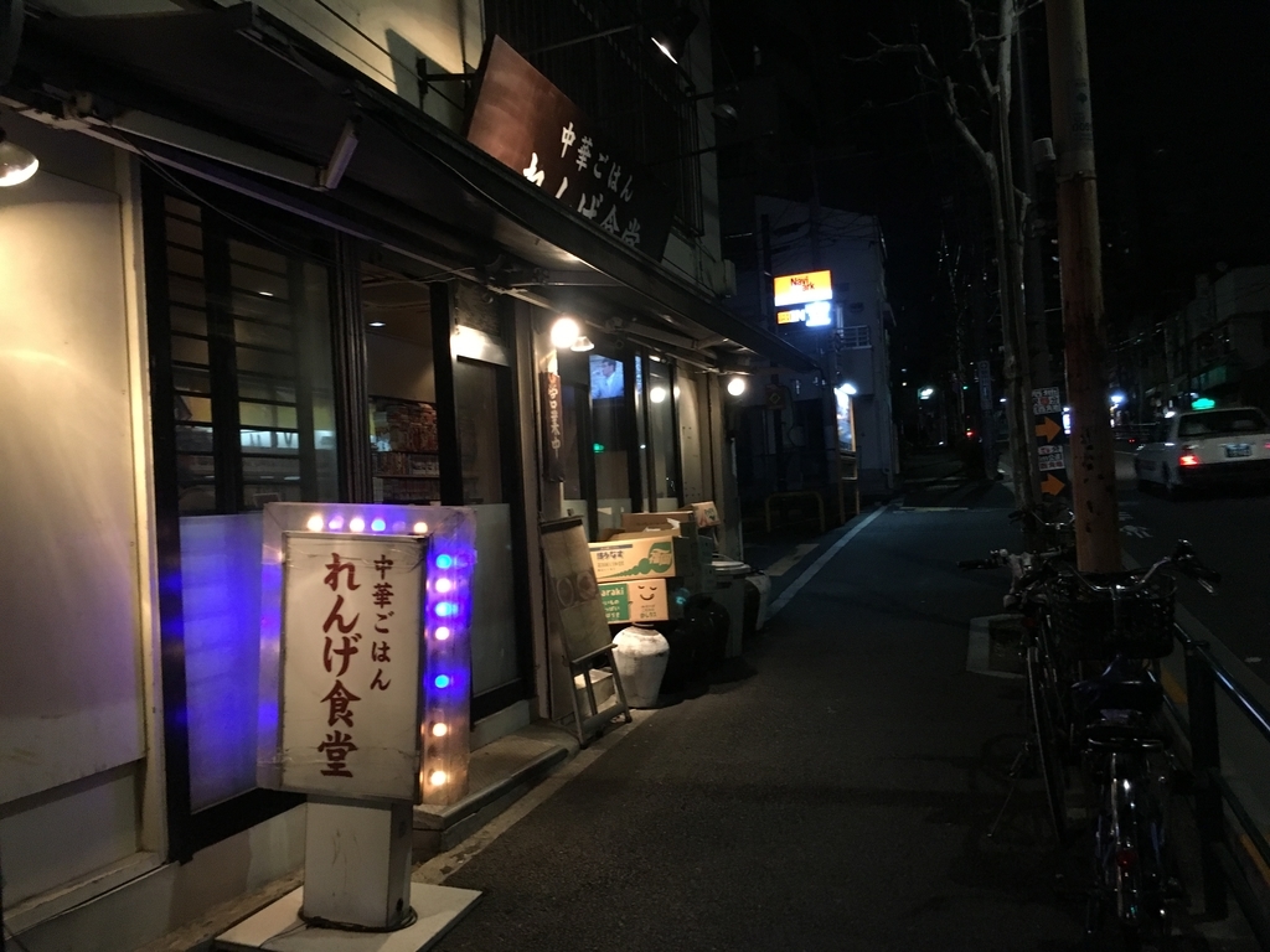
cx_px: 635
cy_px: 476
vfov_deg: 48.2
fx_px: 1064
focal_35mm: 29
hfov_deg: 61.7
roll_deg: +3.4
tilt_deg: +3.0
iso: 200
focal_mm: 4.15
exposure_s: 1/30
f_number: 2.2
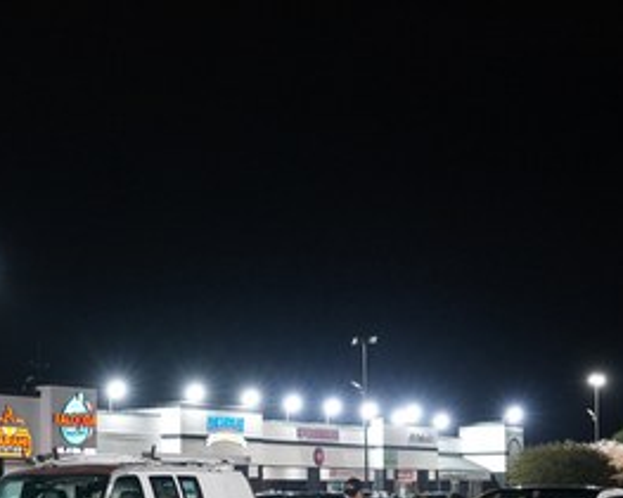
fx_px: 1813
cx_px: 12
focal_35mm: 98
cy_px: 461
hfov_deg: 19.0
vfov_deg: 15.4
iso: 1600
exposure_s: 1/160
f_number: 2
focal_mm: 23
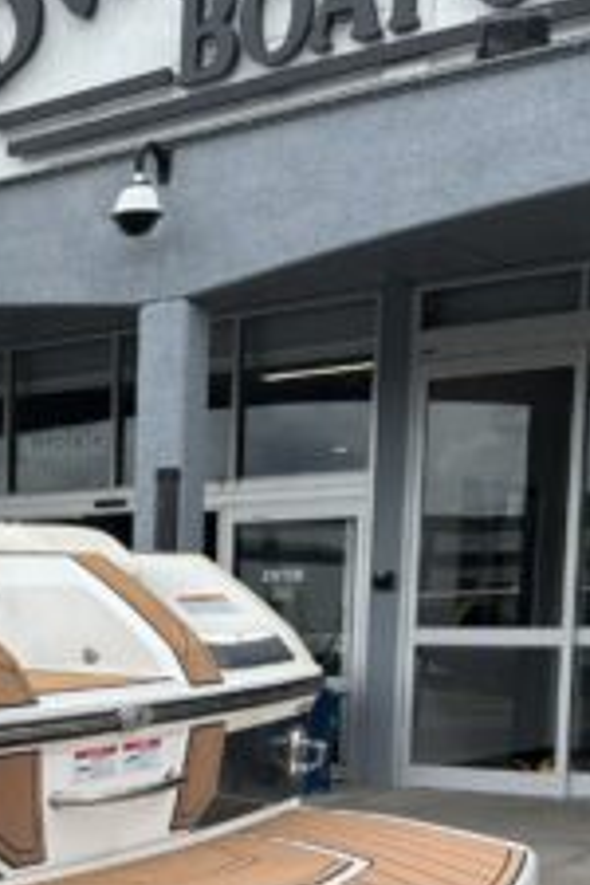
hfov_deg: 17.9
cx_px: -399
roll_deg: -1.1
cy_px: 759
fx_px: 1573
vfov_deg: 30.3
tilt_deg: -5.2
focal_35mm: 64
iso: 50
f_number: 1.6
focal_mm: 5.96
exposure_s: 1/2710
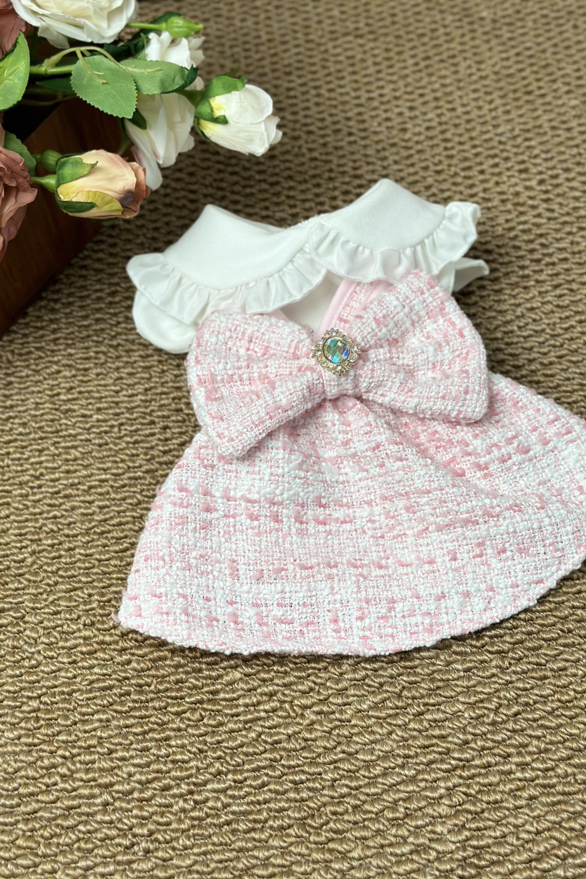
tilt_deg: -56.2
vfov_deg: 39.6
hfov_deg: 27.0
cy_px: 440
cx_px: 298
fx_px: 1221
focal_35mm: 50
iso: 80
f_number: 1.78
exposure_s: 1/234
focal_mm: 6.86
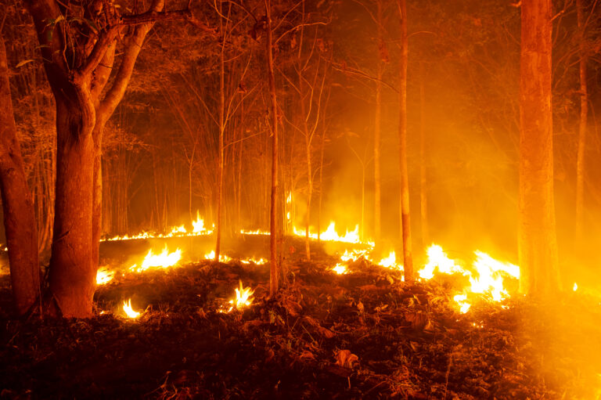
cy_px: 200
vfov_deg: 42.3
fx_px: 517
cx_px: 300
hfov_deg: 60.3
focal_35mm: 31
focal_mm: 21
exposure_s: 1/6
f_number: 2.8
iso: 400
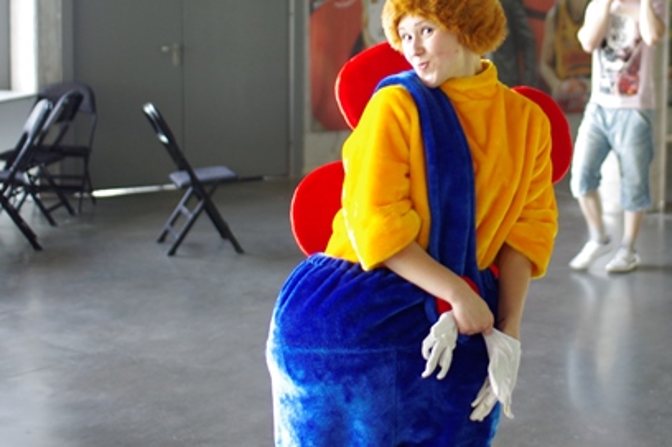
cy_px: 100
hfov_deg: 28.1
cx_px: 500
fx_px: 1324
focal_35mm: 71
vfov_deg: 19.0
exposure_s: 1/60
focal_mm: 30
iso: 400
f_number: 1.8
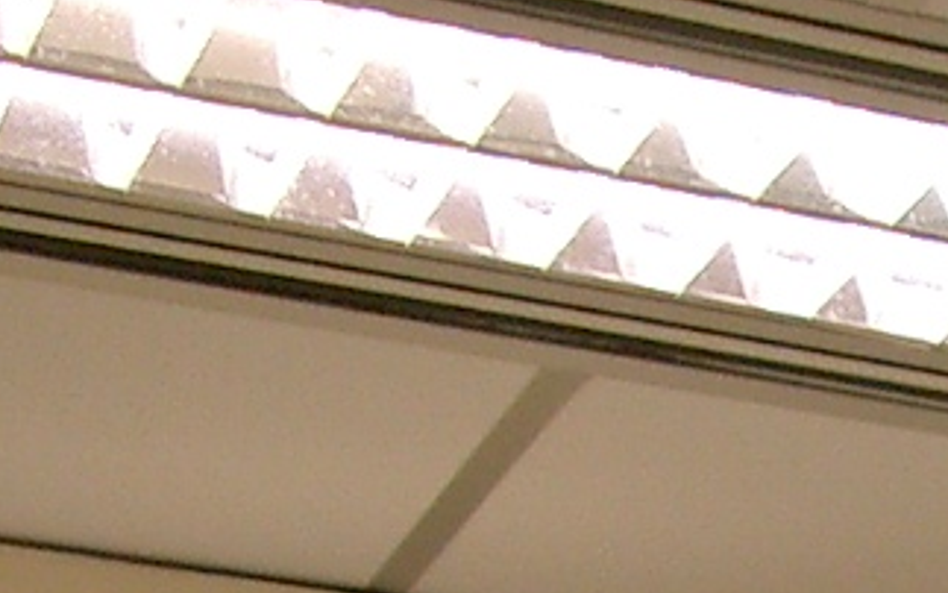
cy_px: 1650
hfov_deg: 10.7
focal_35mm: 184
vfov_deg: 6.6
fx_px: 4755
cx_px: 1726
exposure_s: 1/50
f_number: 2.6
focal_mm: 5.8
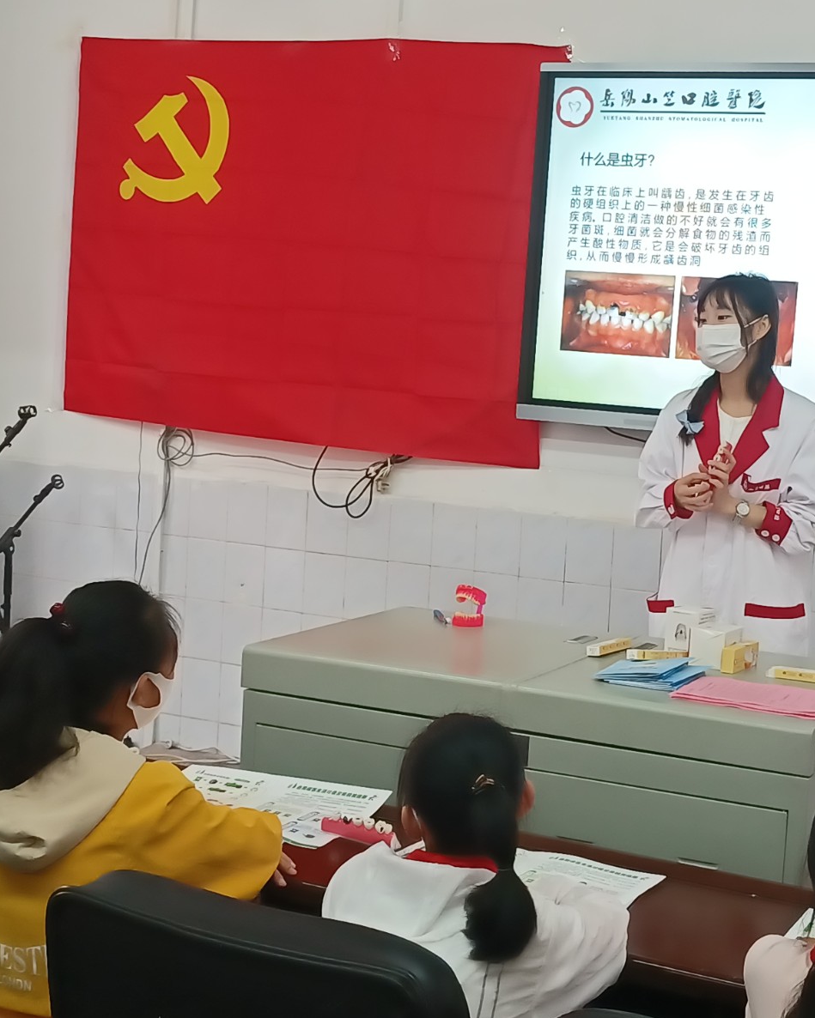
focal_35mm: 54
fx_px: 1628
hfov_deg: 27.9
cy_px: 513
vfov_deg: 34.7
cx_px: 556
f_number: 1.9
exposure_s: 1/50
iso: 552
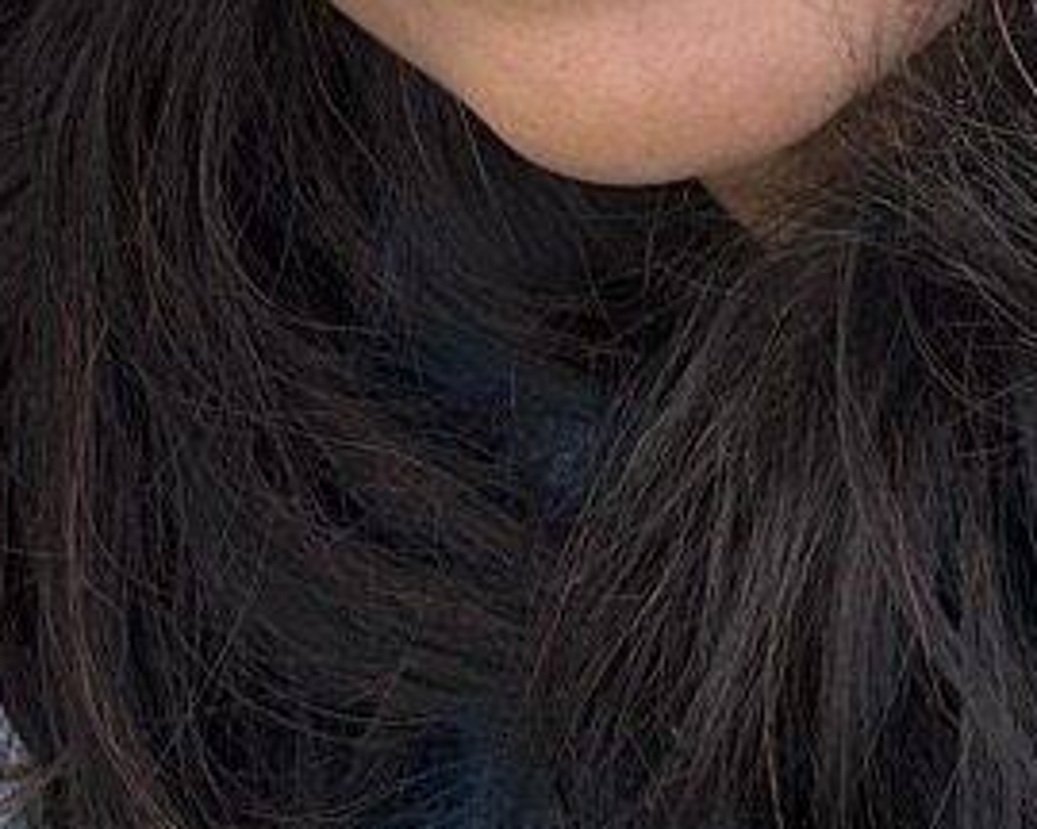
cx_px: 35
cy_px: 27
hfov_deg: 14.6
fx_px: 3990
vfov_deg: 11.8
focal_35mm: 130
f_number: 1.9
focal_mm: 2.69
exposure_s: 1/147
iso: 20
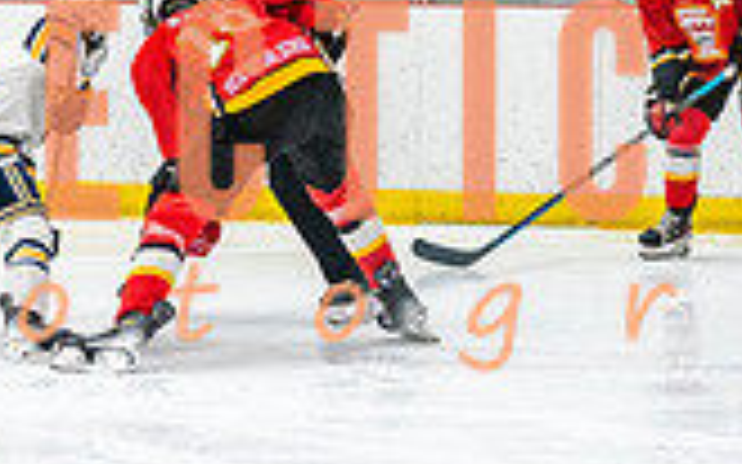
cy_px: 110
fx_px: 5236
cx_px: 193
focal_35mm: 259
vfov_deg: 5.1
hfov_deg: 8.1
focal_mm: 70
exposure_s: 1/800
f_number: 2.8
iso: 3200
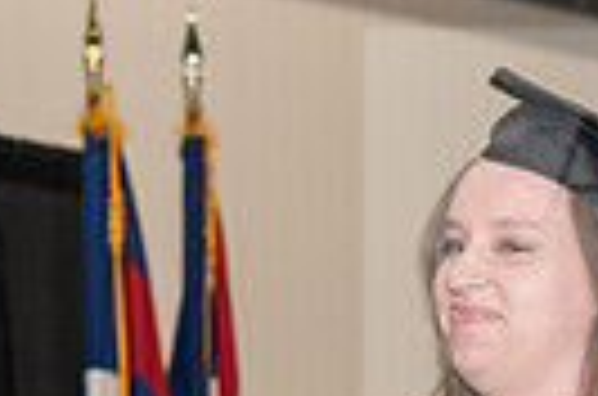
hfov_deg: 5.5
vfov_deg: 3.6
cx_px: 229
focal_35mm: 376
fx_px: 6231
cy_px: 574
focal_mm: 86
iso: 1600
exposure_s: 1/200
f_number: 5.6
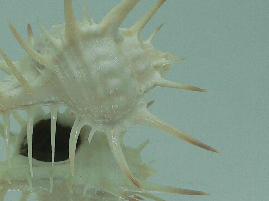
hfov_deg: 25.7
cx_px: 41
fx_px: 575
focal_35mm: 74
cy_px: 73
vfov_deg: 19.8
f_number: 2.8
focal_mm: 4.6
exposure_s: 1/80
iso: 80
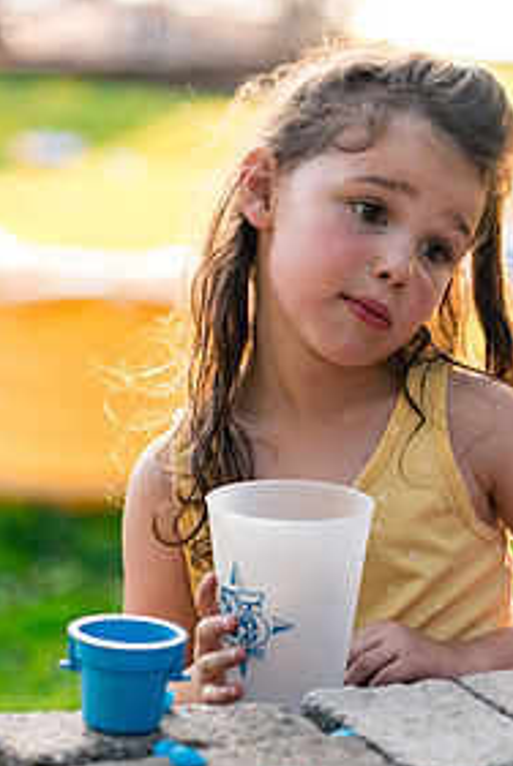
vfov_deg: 15.1
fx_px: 2900
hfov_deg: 10.1
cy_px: 433
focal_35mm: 136
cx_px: 382
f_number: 3.5
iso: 1000
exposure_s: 1/320
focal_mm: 85
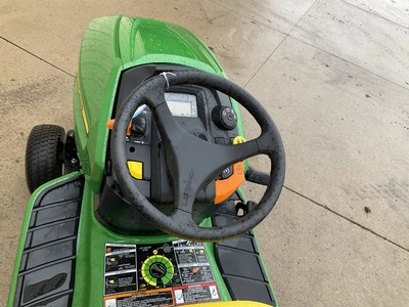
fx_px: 343
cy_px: 154
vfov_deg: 48.2
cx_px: 204
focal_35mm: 29
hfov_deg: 61.7
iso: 20
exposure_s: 1/178
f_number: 1.8
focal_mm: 3
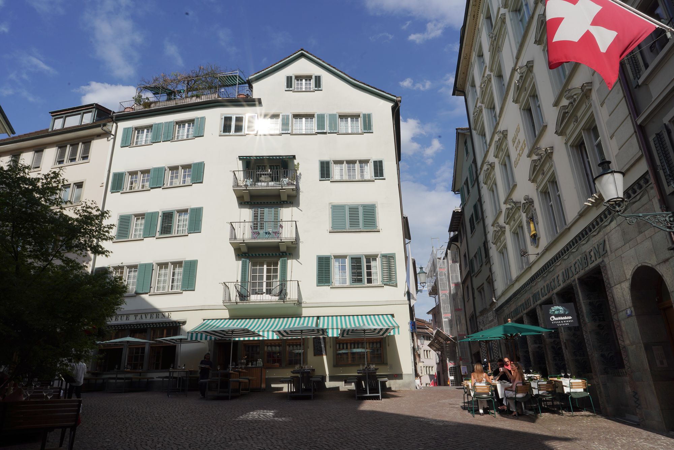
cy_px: 225
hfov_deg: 73.7
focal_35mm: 24
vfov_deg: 53.1
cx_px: 337
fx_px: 449
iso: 100
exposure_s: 1/100
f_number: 22
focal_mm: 24
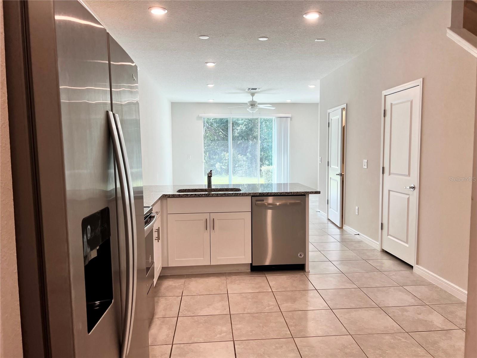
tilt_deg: -5.6
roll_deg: +0.6
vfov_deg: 53.1
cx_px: 238
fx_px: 358
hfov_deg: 67.3
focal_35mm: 26
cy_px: 179
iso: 50
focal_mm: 5.7
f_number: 1.5
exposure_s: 1/120
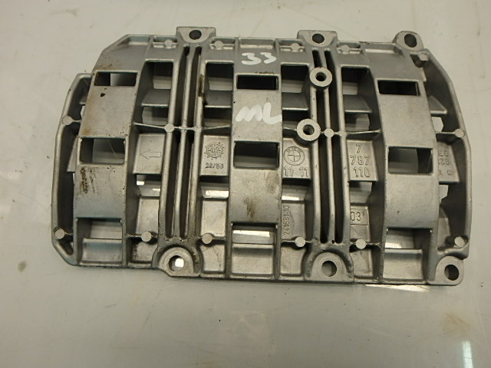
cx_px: 246
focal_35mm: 21
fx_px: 298
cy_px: 184
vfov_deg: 63.4
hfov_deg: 79.0
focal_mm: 3.7
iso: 125
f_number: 3.5
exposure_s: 1/60
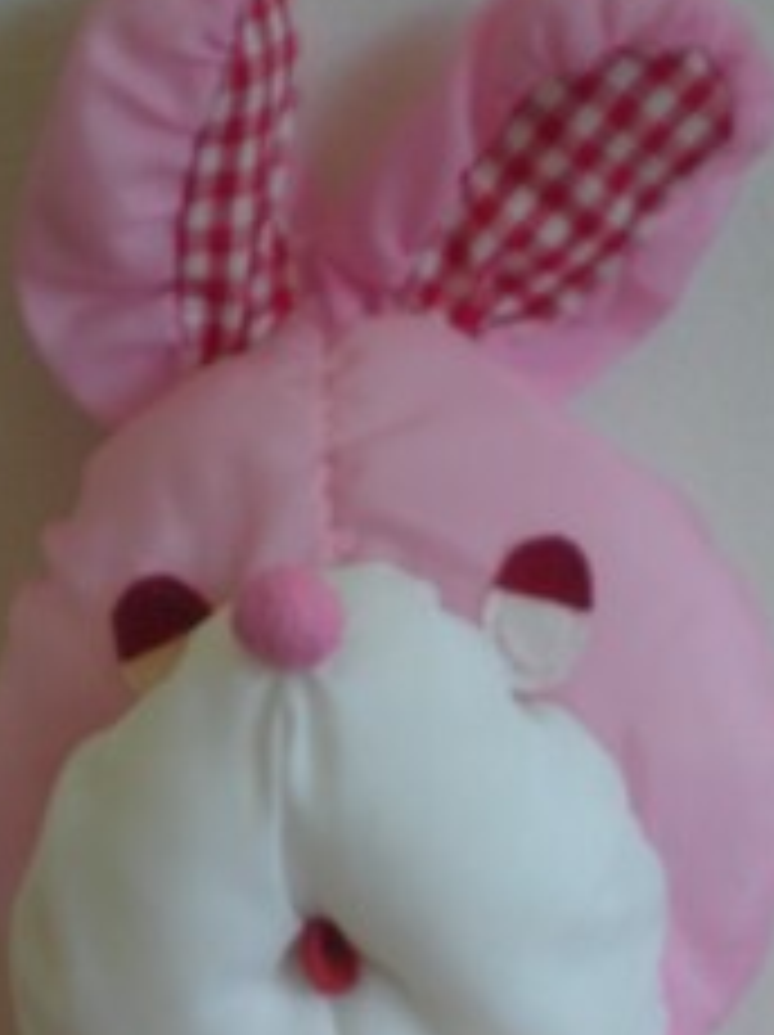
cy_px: 1030
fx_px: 2569
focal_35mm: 86
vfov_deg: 22.0
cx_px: 382
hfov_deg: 17.1
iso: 64
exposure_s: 1/32.1
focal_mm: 6.3
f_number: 3.1
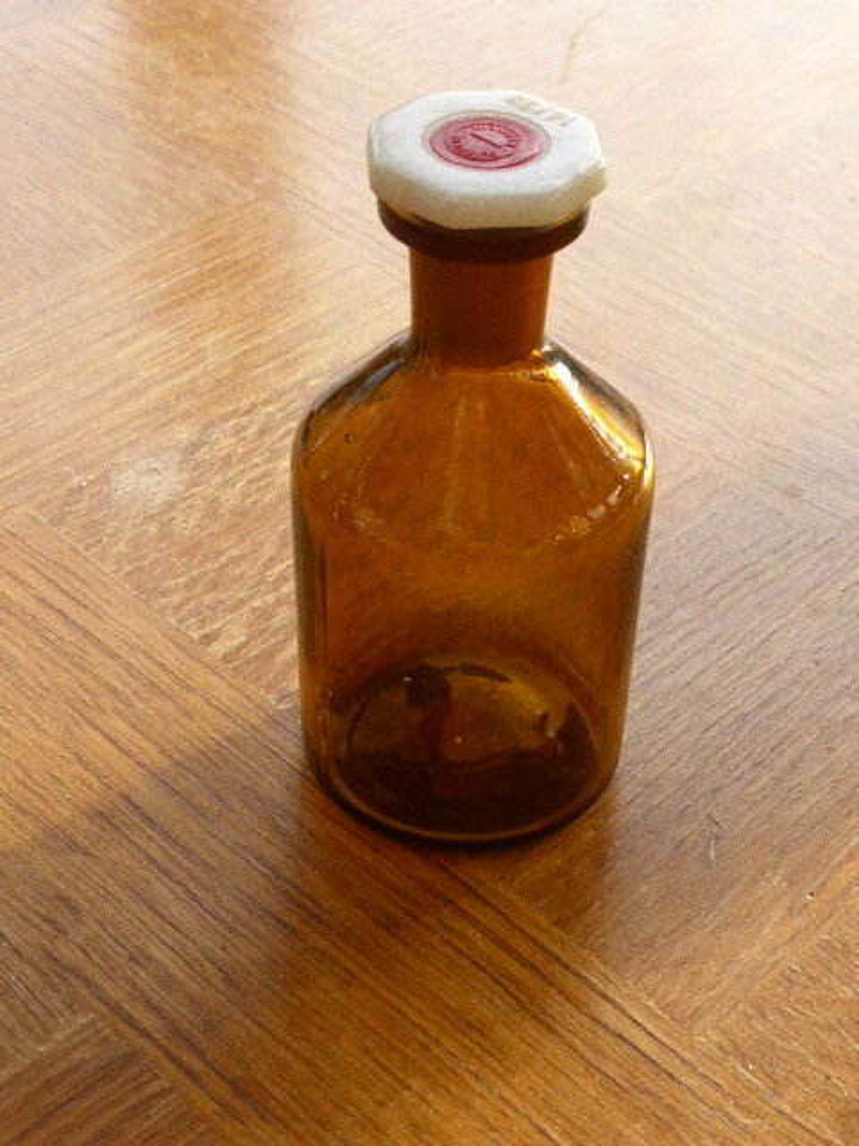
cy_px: 573
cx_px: 430
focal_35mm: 69
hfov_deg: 21.3
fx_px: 2283
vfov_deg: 28.2
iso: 500
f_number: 4.9
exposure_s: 1/250
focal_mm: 11.7
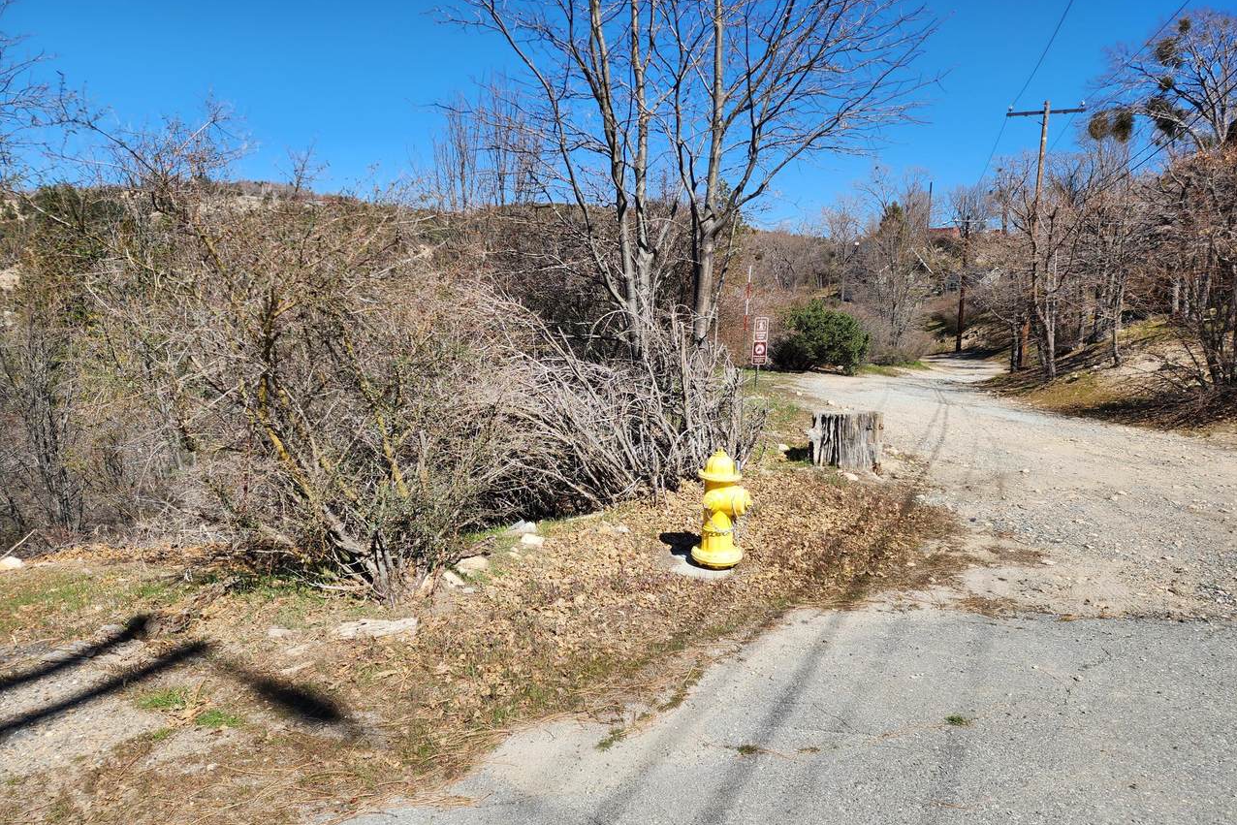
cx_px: 619
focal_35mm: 24
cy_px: 439
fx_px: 825
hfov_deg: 73.7
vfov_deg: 53.1
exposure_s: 1/1030
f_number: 1.8
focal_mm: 6.4
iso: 12
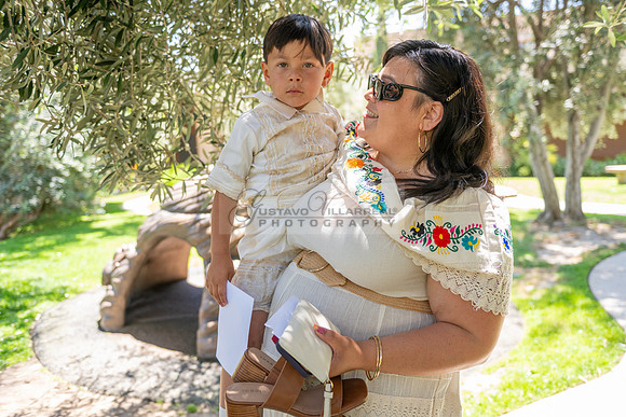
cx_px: 313
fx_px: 539
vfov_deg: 42.3
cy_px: 208
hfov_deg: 60.3
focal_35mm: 31
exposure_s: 1/400
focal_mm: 31
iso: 320
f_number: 3.2
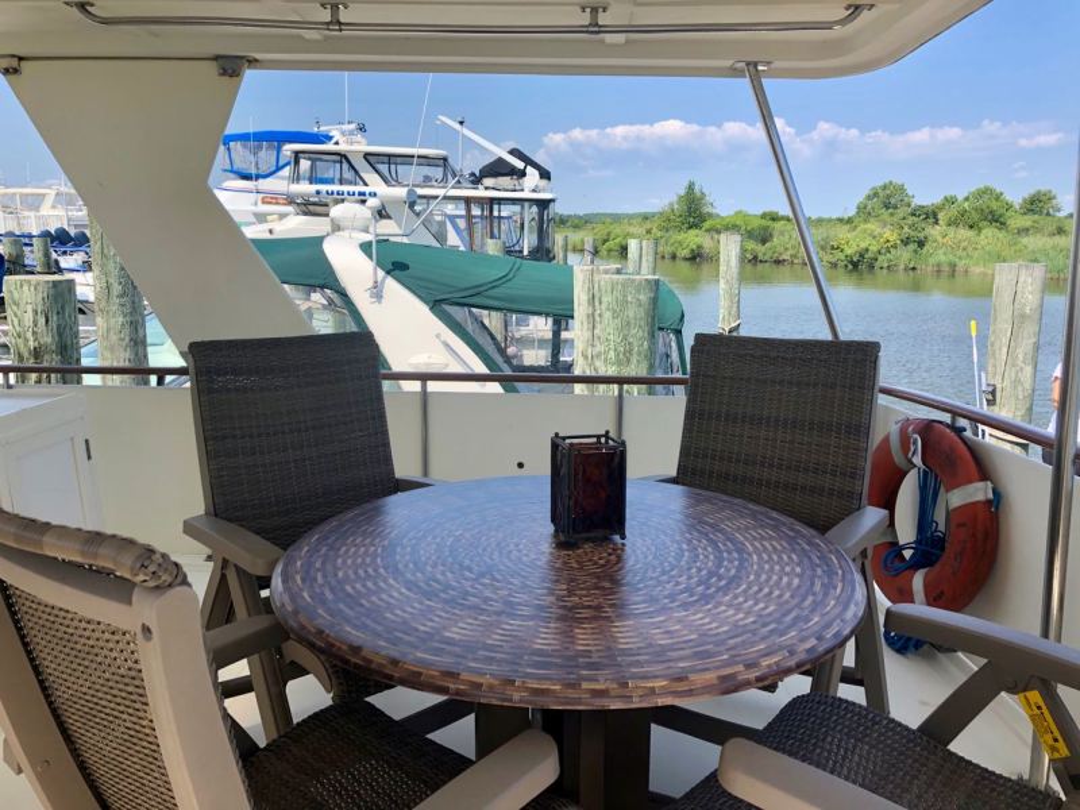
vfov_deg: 49.7
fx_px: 874
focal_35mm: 28
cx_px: 540
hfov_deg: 63.4
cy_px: 405
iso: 20
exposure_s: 1/1091
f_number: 1.8
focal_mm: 3.99
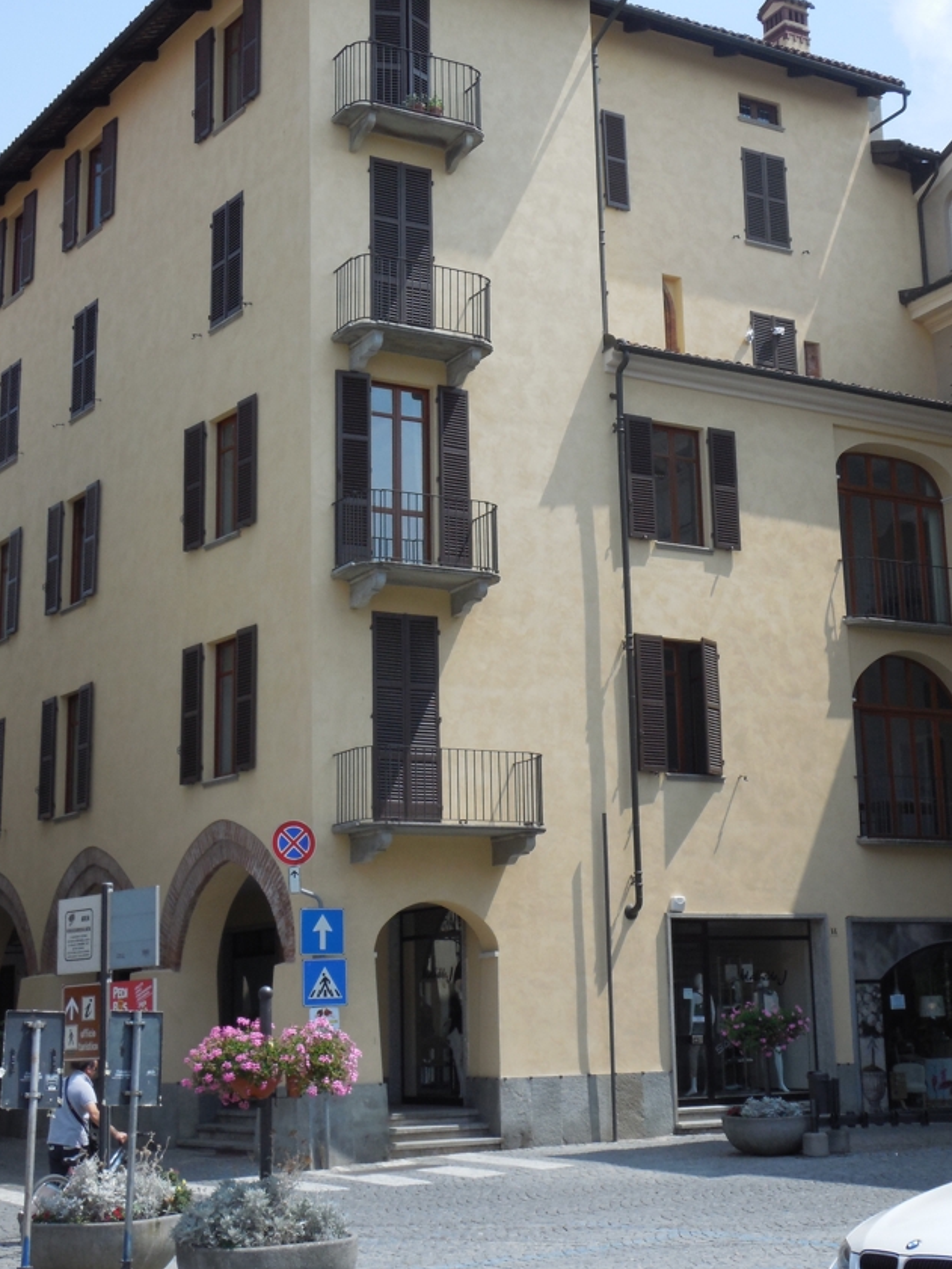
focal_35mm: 56
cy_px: 534
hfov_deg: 26.1
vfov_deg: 34.3
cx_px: 536
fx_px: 2053
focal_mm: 8.2
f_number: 3.8
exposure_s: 1/1000
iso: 125
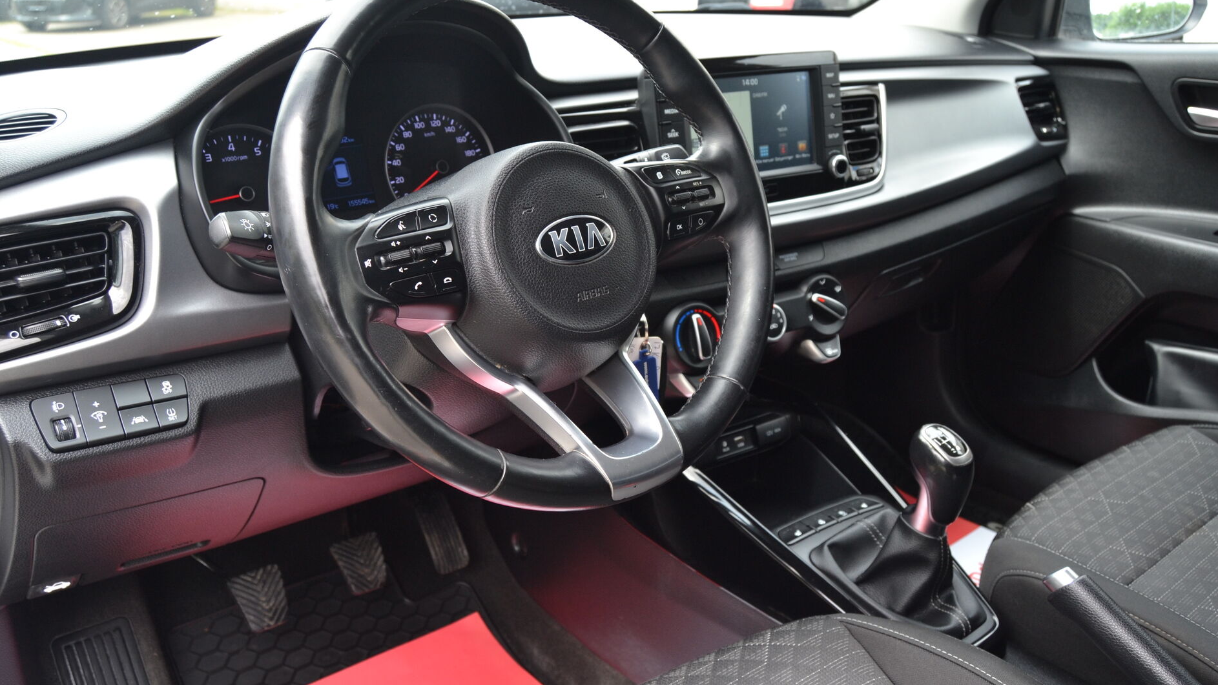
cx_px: 619
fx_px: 1034
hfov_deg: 61.0
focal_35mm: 32
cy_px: 329
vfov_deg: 36.7
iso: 320
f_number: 5.6
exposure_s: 1/125
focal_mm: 20
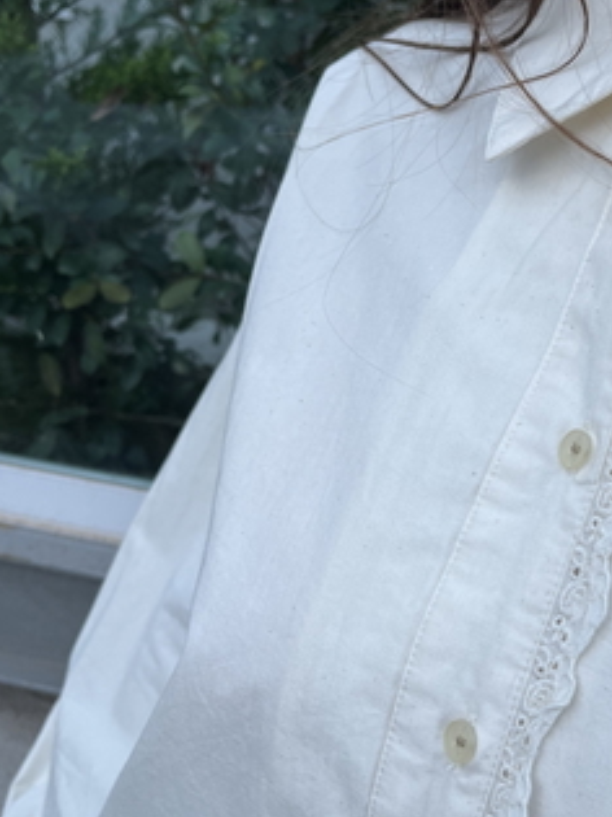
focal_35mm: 44
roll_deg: -5.2
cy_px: 403
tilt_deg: -23.5
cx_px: 443
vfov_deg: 43.0
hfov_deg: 32.4
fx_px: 1038
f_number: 1.6
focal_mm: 5.1
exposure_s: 1/208
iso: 40
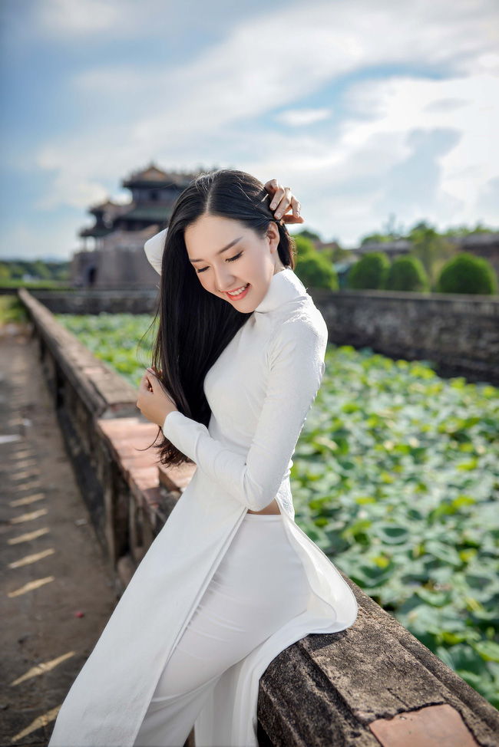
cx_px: 250
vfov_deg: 54.4
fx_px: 727
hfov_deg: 37.9
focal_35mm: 35
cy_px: 374
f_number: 2.2
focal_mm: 35
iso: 160
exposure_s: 1/4000
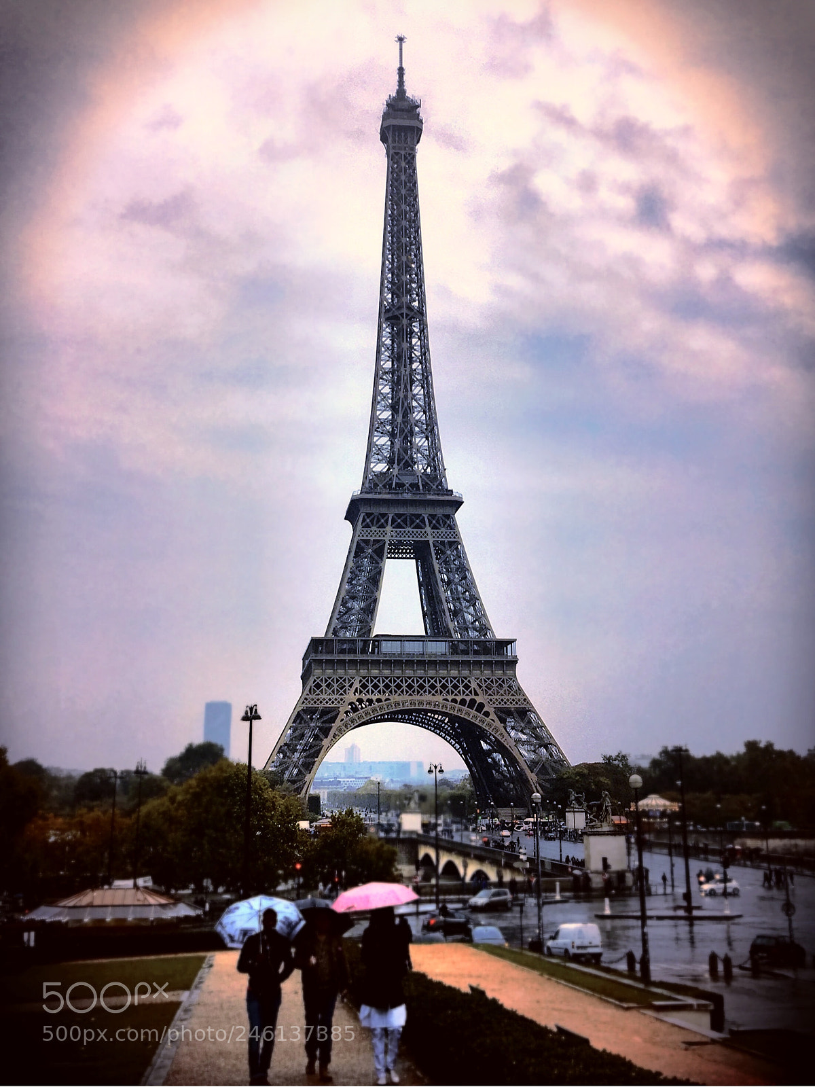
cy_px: 544
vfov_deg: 61.7
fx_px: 910
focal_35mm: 29
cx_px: 408
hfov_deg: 48.2
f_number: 2.2
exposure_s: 1/147
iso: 25
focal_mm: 4.15
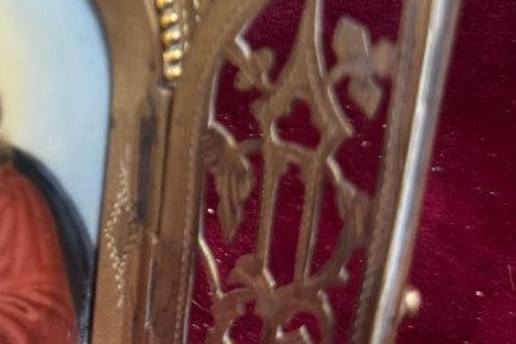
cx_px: -77
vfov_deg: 16.7
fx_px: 1161
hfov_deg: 23.3
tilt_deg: -45.3
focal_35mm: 81
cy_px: 64
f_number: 1.78
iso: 400
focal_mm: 6.76
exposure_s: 1/50
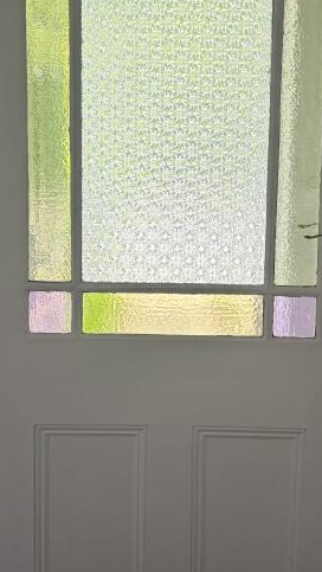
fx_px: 910
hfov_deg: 20.1
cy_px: 232
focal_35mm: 60
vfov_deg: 34.8
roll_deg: -0.6
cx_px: 165
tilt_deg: -8.9
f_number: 1.6
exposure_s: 1/121
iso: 80
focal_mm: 5.96
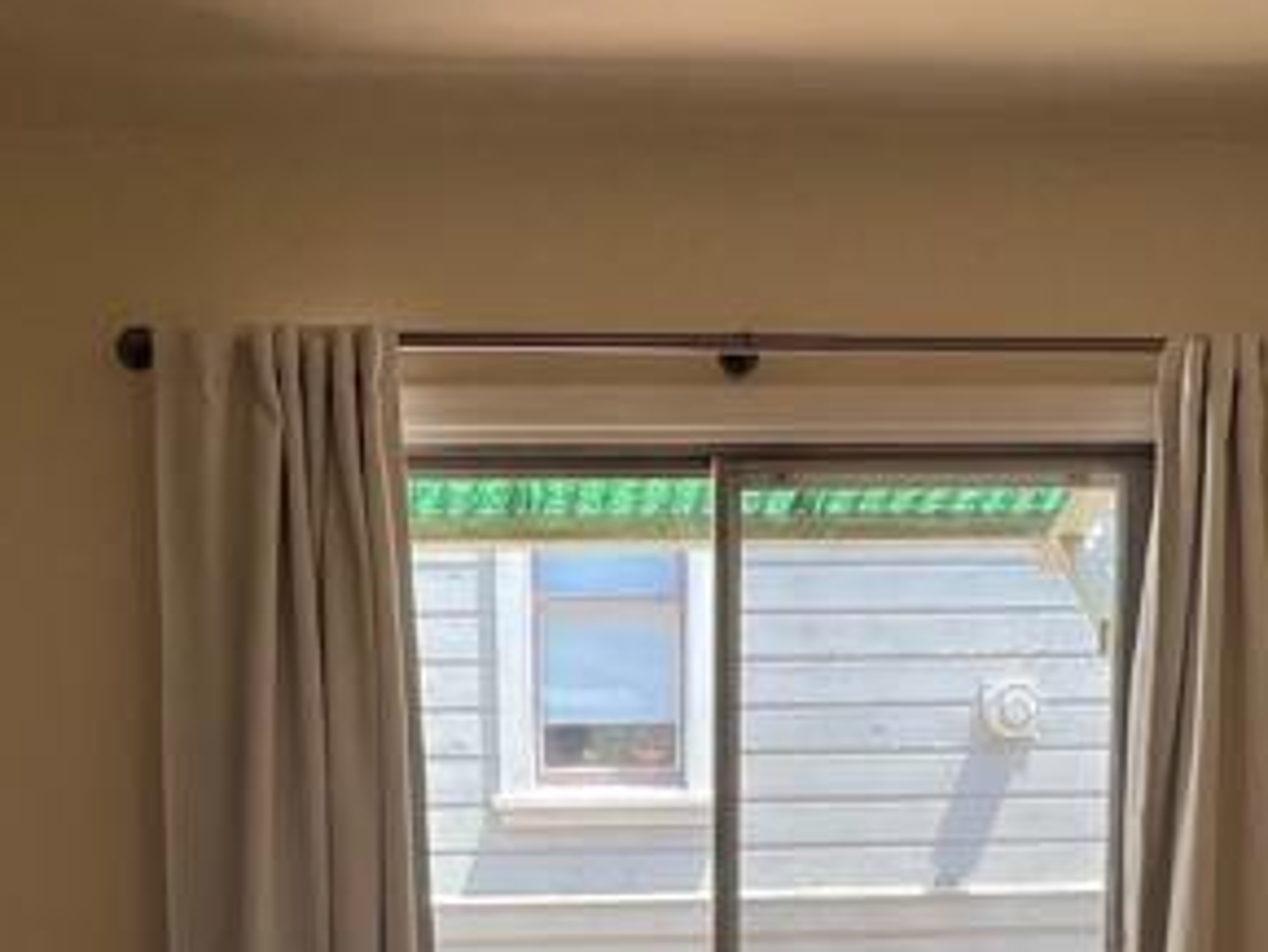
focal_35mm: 46
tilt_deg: -9.5
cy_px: 1070
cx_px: 584
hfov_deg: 41.2
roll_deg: +0.9
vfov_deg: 28.4
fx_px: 1686
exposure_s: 1/174
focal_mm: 1.57
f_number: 1.8
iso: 32
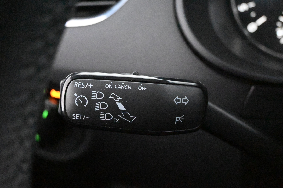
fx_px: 389
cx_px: 142
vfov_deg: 27.3
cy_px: 94
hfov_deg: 40.0
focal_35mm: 50
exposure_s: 1/50
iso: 40000
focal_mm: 33
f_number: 5
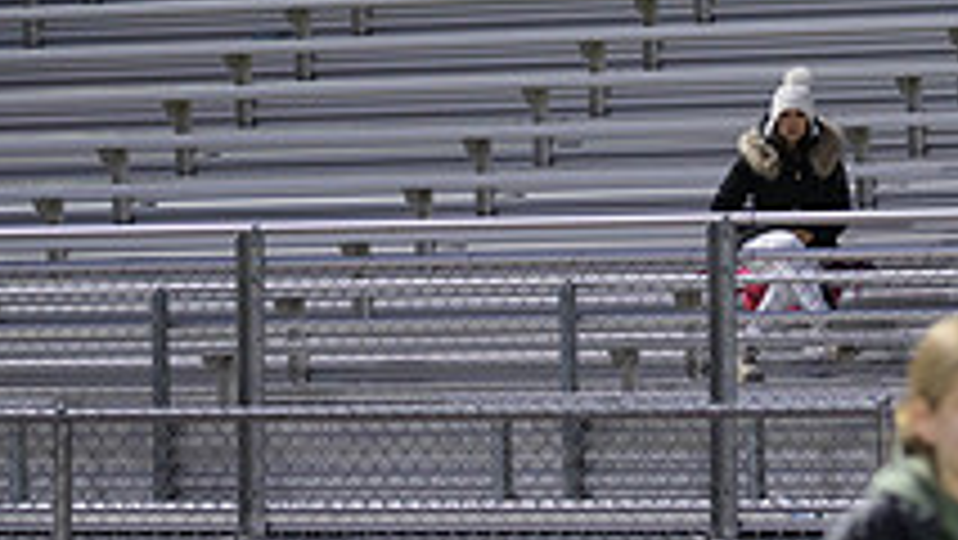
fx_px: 6887
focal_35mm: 271
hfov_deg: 7.9
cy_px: -209
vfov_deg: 4.5
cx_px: 801
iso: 3200
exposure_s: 1/200
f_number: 2.8
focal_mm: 95
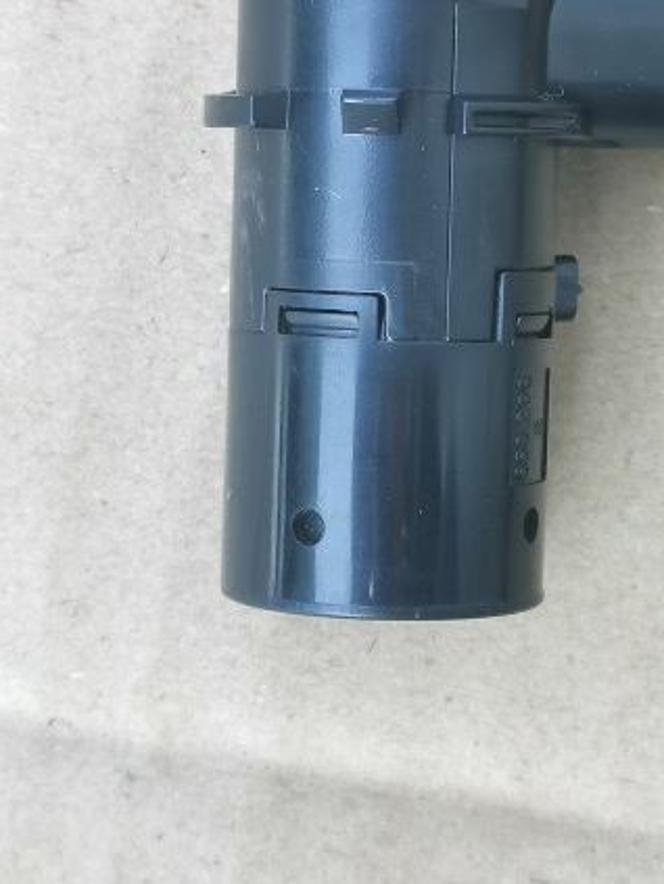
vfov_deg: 16.5
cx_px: 551
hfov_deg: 12.4
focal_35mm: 119
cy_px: 278
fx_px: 3039
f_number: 1.8
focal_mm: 5.58
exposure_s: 1/194
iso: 50
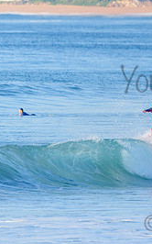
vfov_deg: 1.9
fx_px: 7385
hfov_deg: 1.2
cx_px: 215
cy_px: 71
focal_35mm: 1113
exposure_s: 1/2000
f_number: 5.6
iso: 280
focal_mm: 500
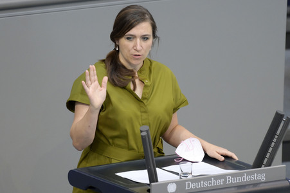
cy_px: 96
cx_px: 145
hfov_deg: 5.0
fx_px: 3300
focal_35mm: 410
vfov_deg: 3.3
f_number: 5.6
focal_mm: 410
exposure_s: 1/320
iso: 8000
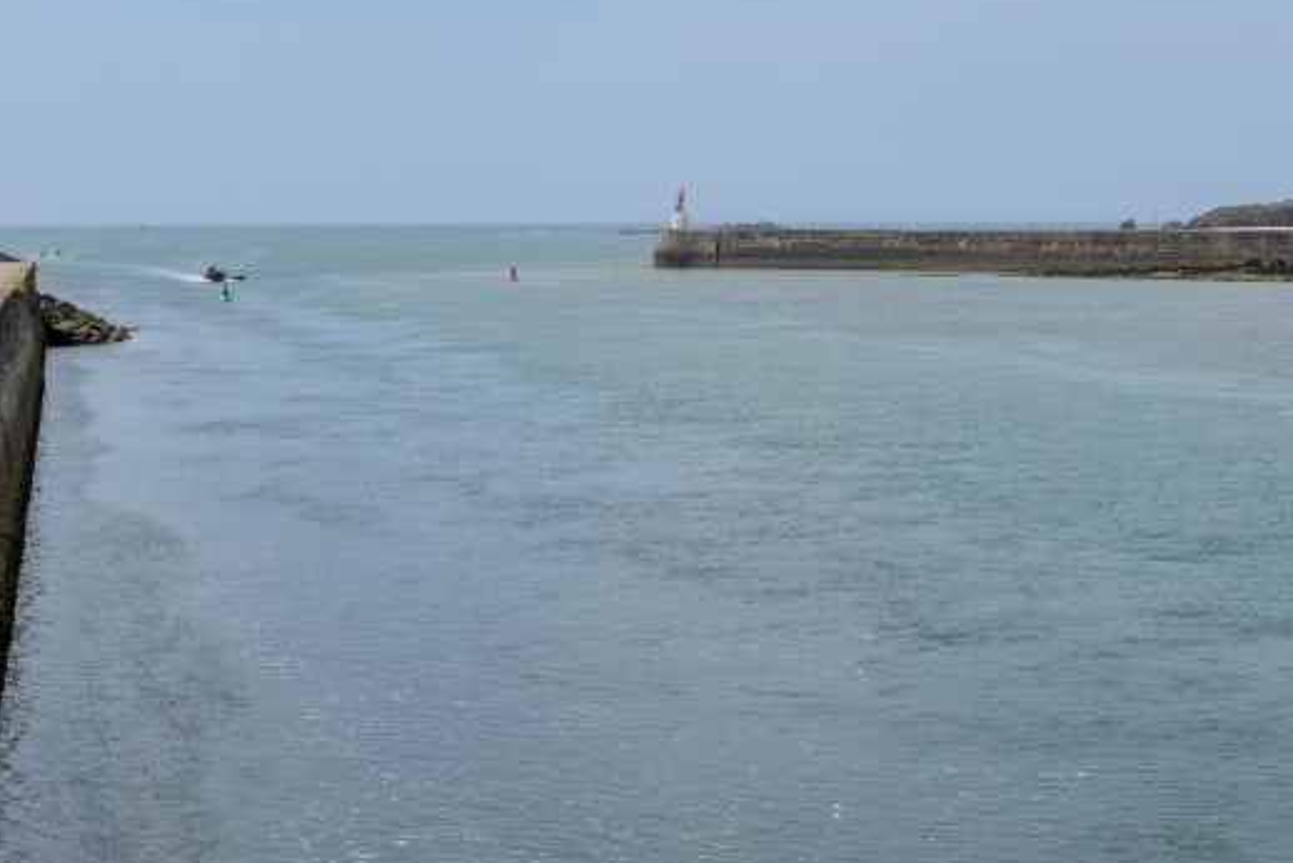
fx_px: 2695
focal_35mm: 75
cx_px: 1068
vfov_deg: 18.1
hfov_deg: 26.4
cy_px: 242
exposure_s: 1/2000
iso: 400
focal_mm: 24
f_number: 8
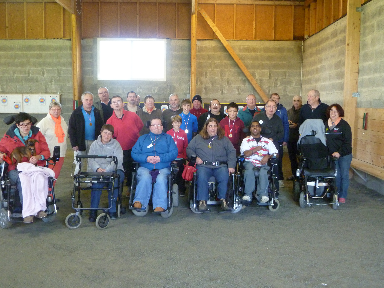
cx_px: 192
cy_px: 144
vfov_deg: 44.2
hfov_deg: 56.8
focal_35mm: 32
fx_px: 355
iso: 400
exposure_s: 1/30
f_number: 3.5
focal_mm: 5.7
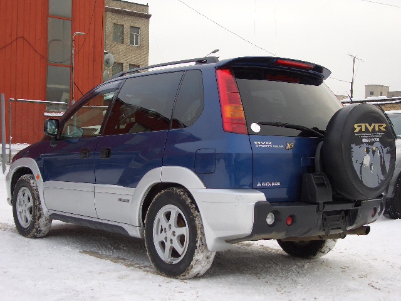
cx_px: 200
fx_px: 568
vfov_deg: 29.7
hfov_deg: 38.9
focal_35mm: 49
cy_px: 150
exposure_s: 1/100
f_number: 3.1
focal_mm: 8.2
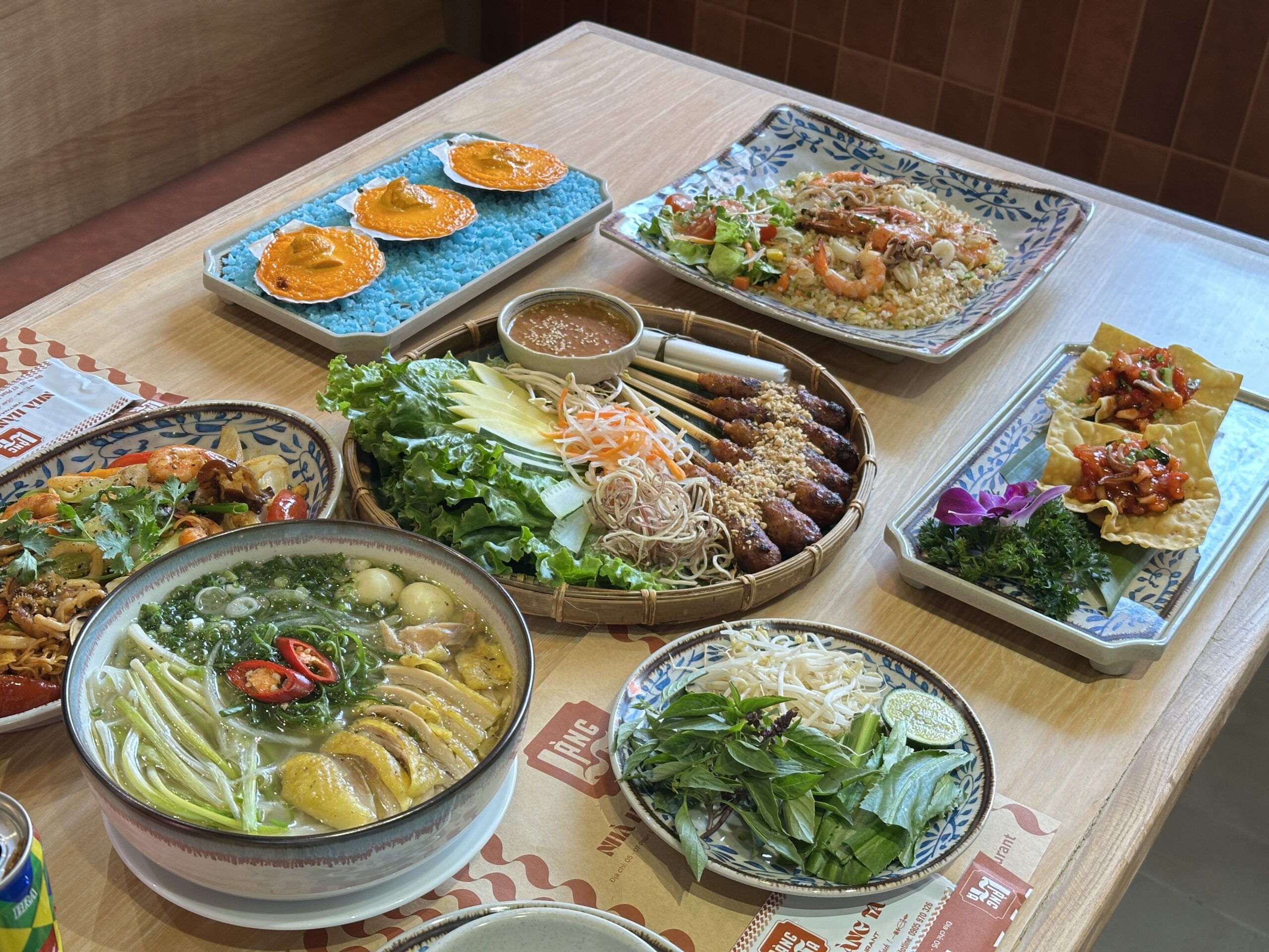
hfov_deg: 39.7
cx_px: 634
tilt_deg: -36.0
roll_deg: -3.8
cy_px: 476
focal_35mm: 48
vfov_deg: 30.3
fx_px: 1760
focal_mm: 6.86
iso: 80
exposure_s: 1/50
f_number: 1.78
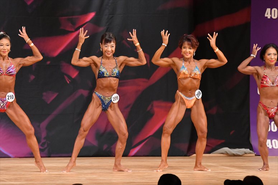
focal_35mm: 285
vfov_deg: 4.8
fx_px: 2200
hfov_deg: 7.2
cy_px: 92
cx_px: 139
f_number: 5.6
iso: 6400
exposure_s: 1/400
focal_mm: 190
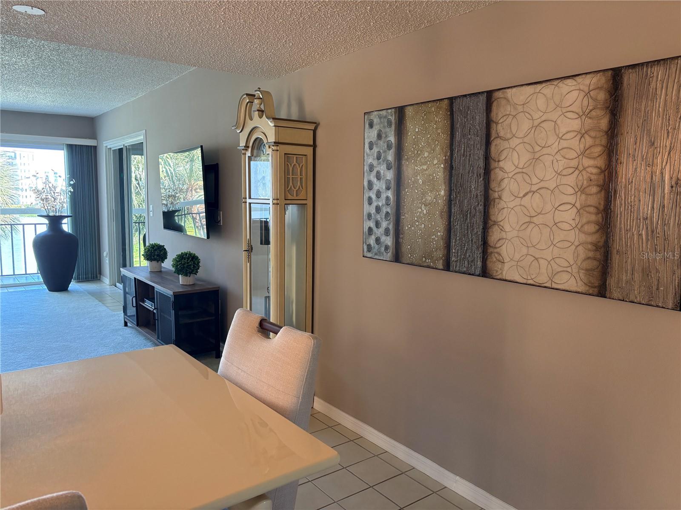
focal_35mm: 26
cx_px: 340
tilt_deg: -6.7
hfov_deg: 67.3
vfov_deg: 53.1
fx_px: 511
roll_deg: -0.6
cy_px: 255
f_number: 1.6
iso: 200
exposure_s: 1/120
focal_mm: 5.96
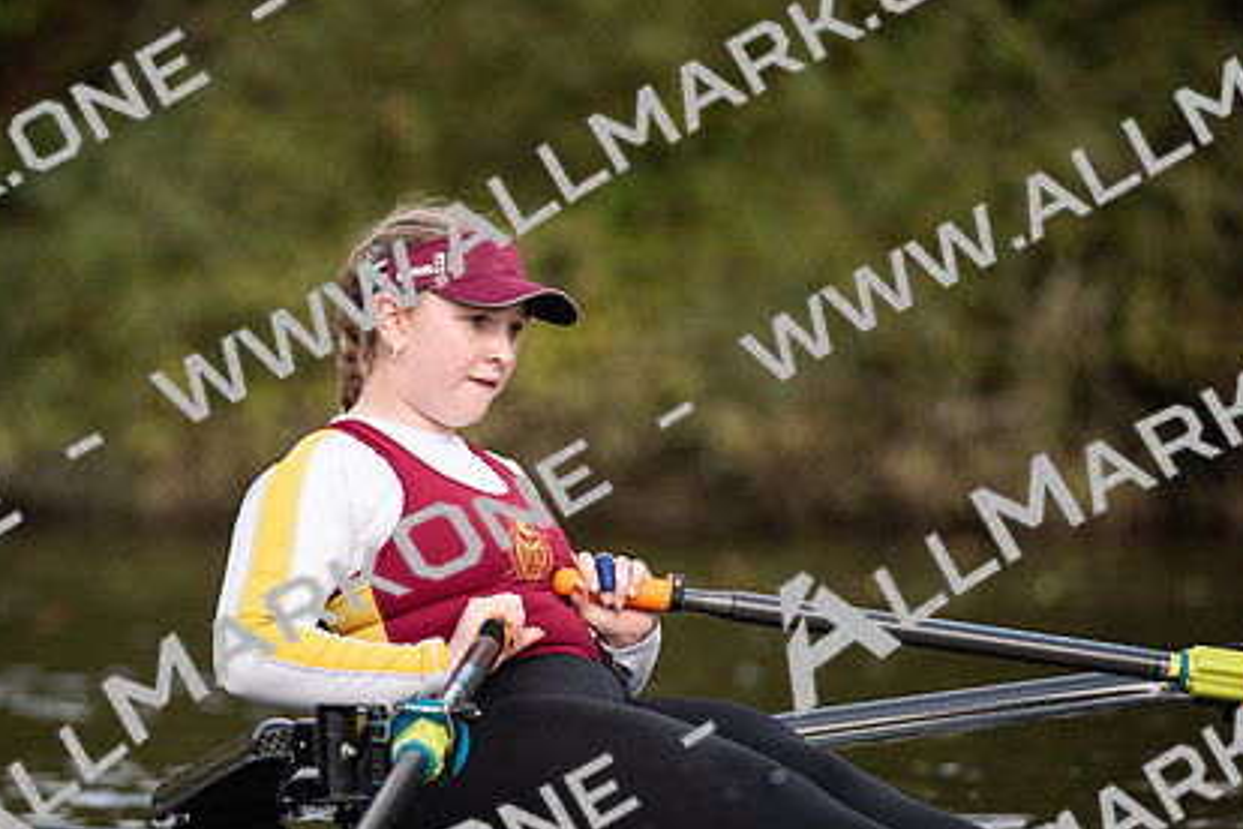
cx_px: 522
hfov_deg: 4.9
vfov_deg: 3.3
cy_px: 431
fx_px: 14501
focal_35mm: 420
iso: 125
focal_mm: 300
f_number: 4
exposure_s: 1/1600
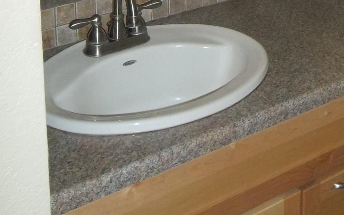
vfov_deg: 15.8
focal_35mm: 75
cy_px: -118
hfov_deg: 26.8
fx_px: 703
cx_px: 289
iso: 160
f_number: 3.5
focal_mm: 4.9
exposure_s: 1/30
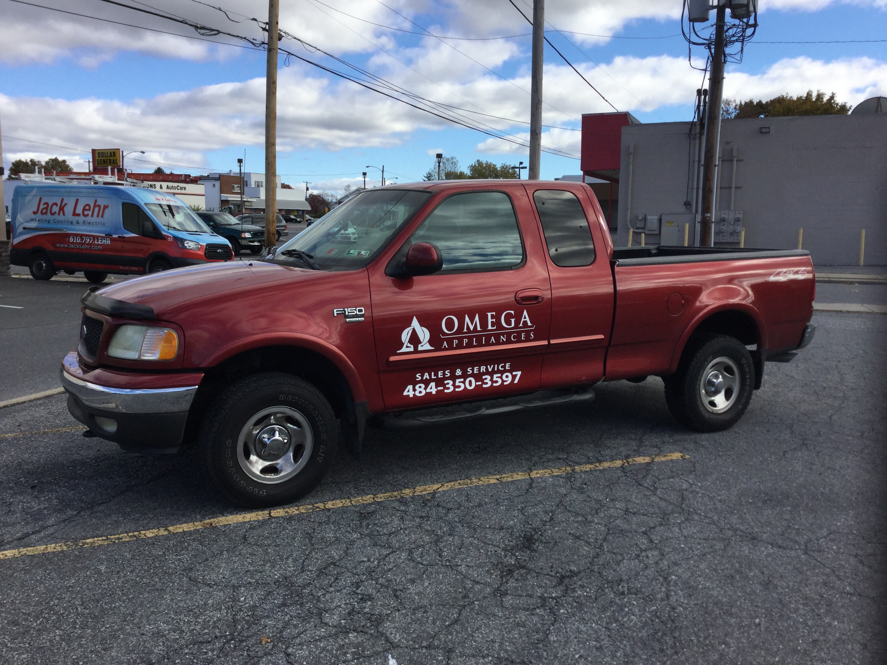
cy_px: 332
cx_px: 444
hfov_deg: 58.4
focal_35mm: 31
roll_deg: +0.2
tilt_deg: -10.7
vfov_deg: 45.4
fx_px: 794
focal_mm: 3.3
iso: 25
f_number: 2.4
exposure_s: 1/970
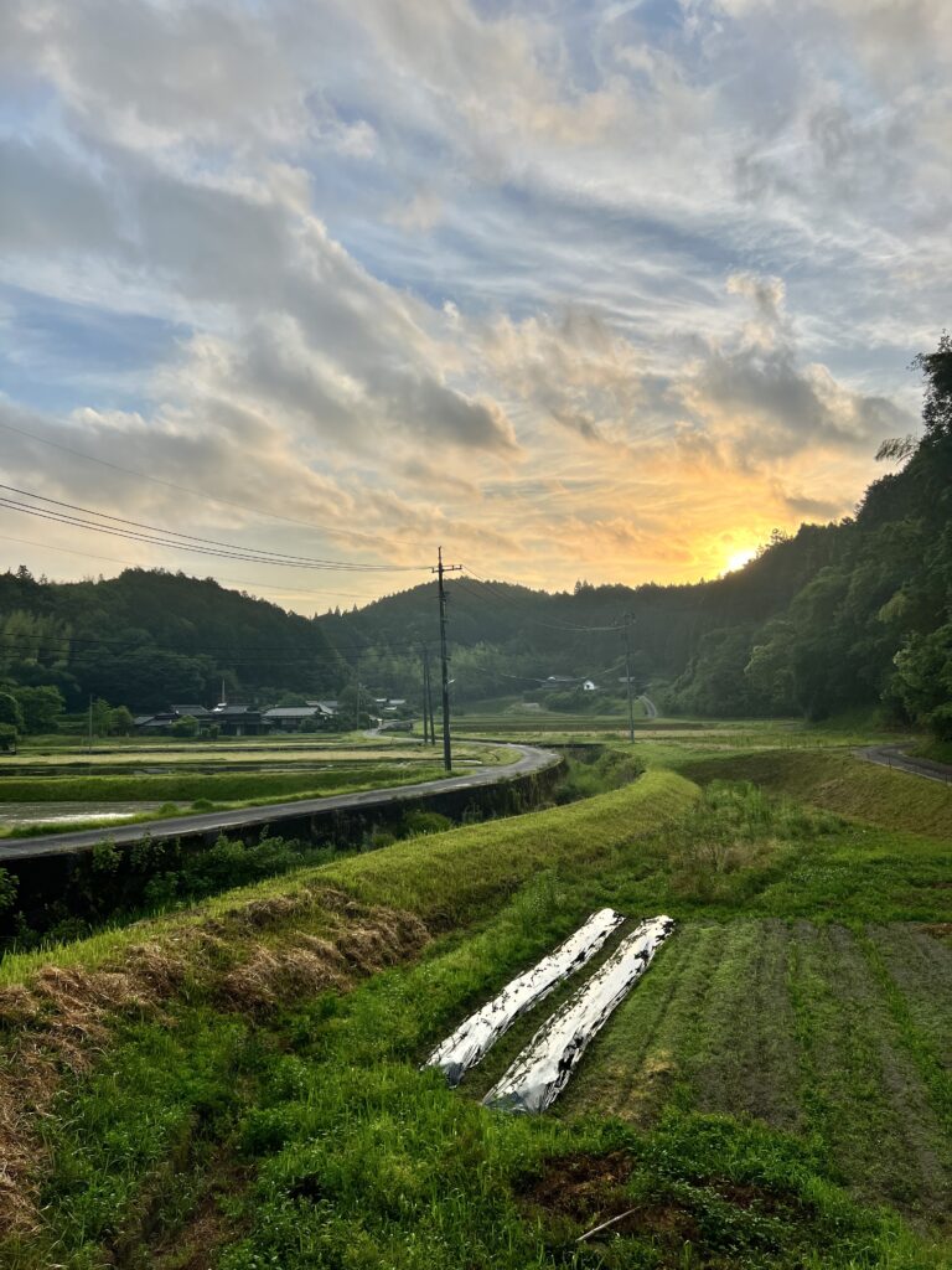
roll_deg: +1.0
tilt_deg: +5.0
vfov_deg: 67.3
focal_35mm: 26
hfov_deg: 53.1
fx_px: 953
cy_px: 635
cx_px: 476
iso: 50
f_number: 1.5
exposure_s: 1/5587
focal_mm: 5.7
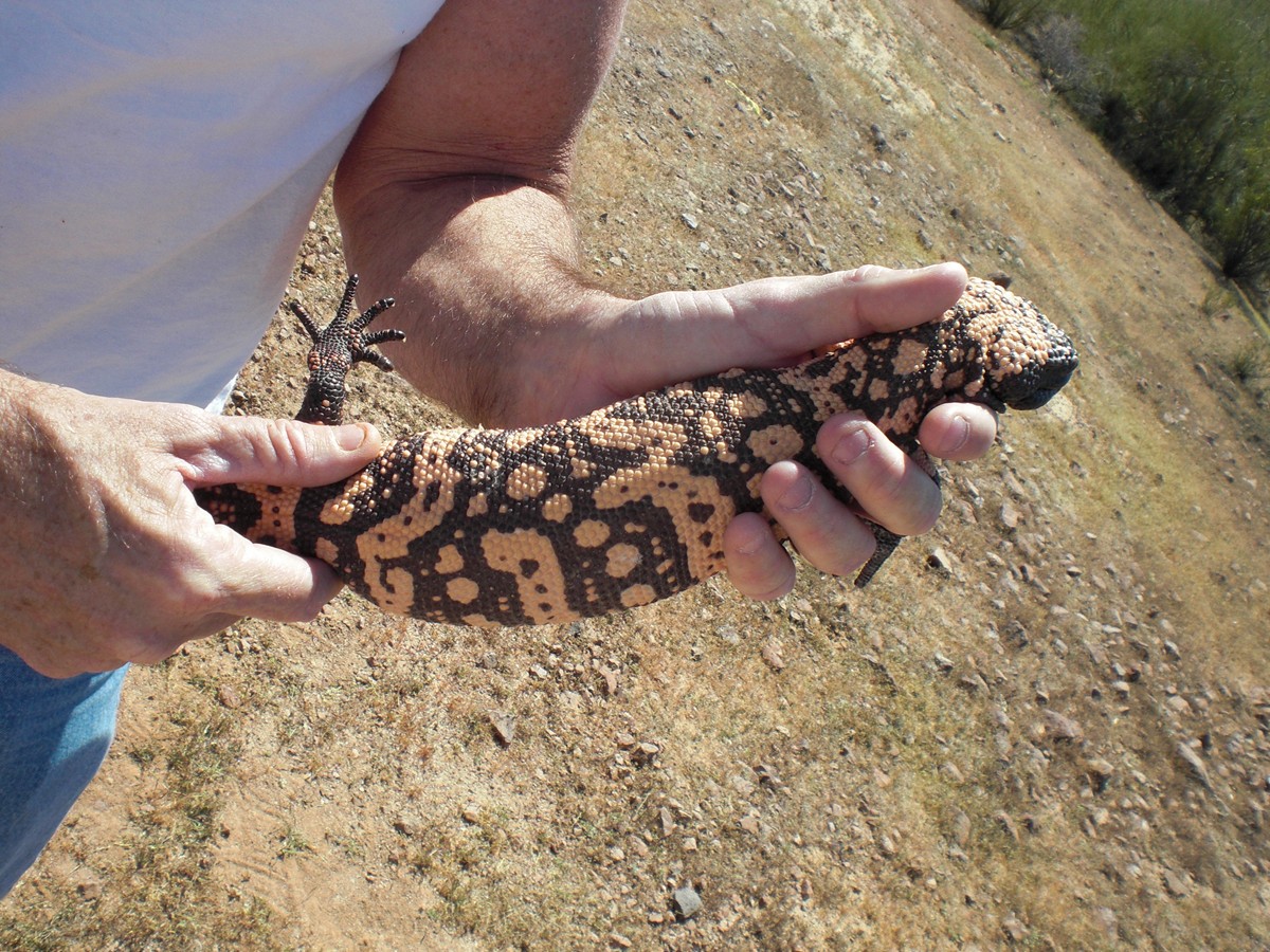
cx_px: 635
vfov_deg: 37.7
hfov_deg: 49.0
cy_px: 476
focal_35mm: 38
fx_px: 1394
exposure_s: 1/250
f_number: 5.6
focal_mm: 6.3
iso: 64
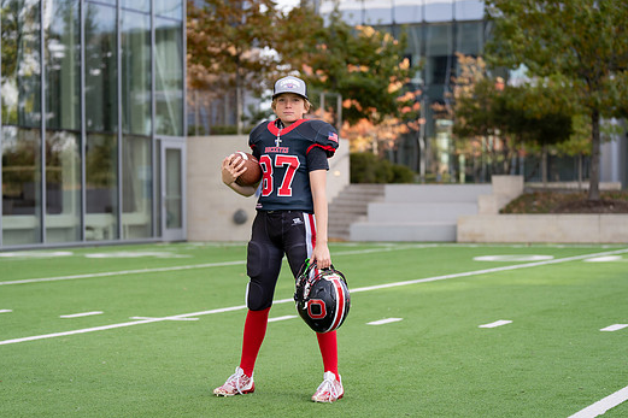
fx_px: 1604
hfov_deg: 22.1
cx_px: 284
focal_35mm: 92
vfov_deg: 14.9
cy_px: 213
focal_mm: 79
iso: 100
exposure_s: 1/320
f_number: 2.8
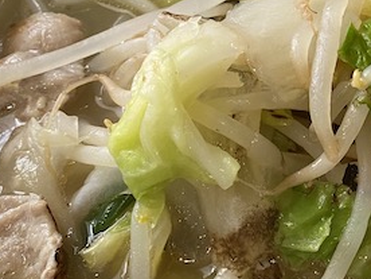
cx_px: 344
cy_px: 134
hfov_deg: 28.1
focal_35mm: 66
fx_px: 707
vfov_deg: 22.3
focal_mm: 4.25
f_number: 1.8
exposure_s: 1/78
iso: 125
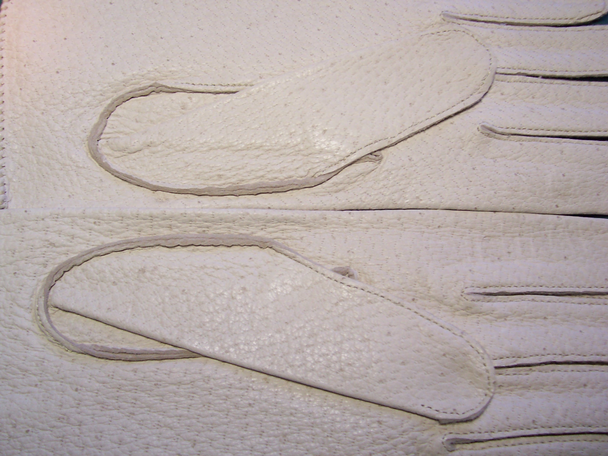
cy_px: 228
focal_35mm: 37
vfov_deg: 38.7
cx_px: 304
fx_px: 650
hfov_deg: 50.1
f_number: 2.8
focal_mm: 5.6
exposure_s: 1/60
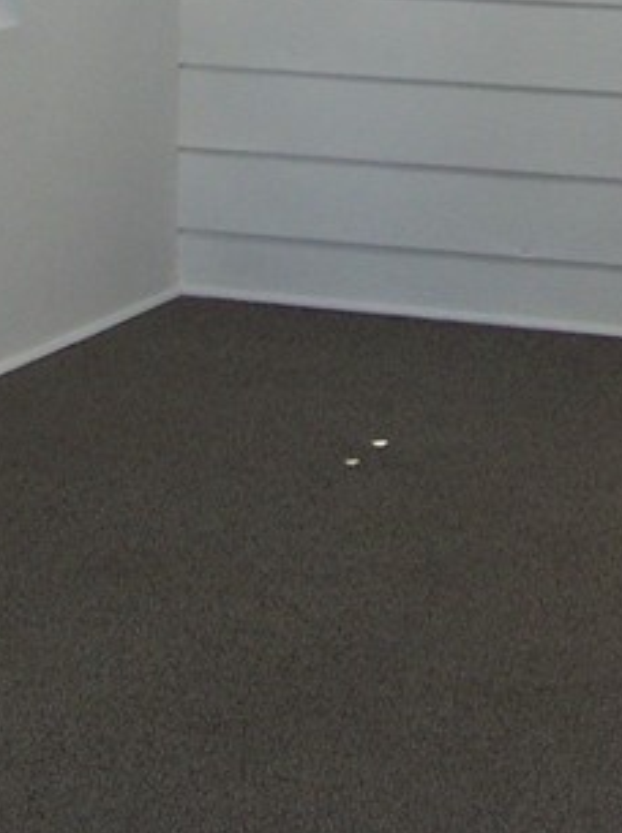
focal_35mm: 121
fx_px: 2905
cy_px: -104
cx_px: 510
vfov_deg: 15.8
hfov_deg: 12.2
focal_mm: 5.85
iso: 80
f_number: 2.8
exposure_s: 1/30
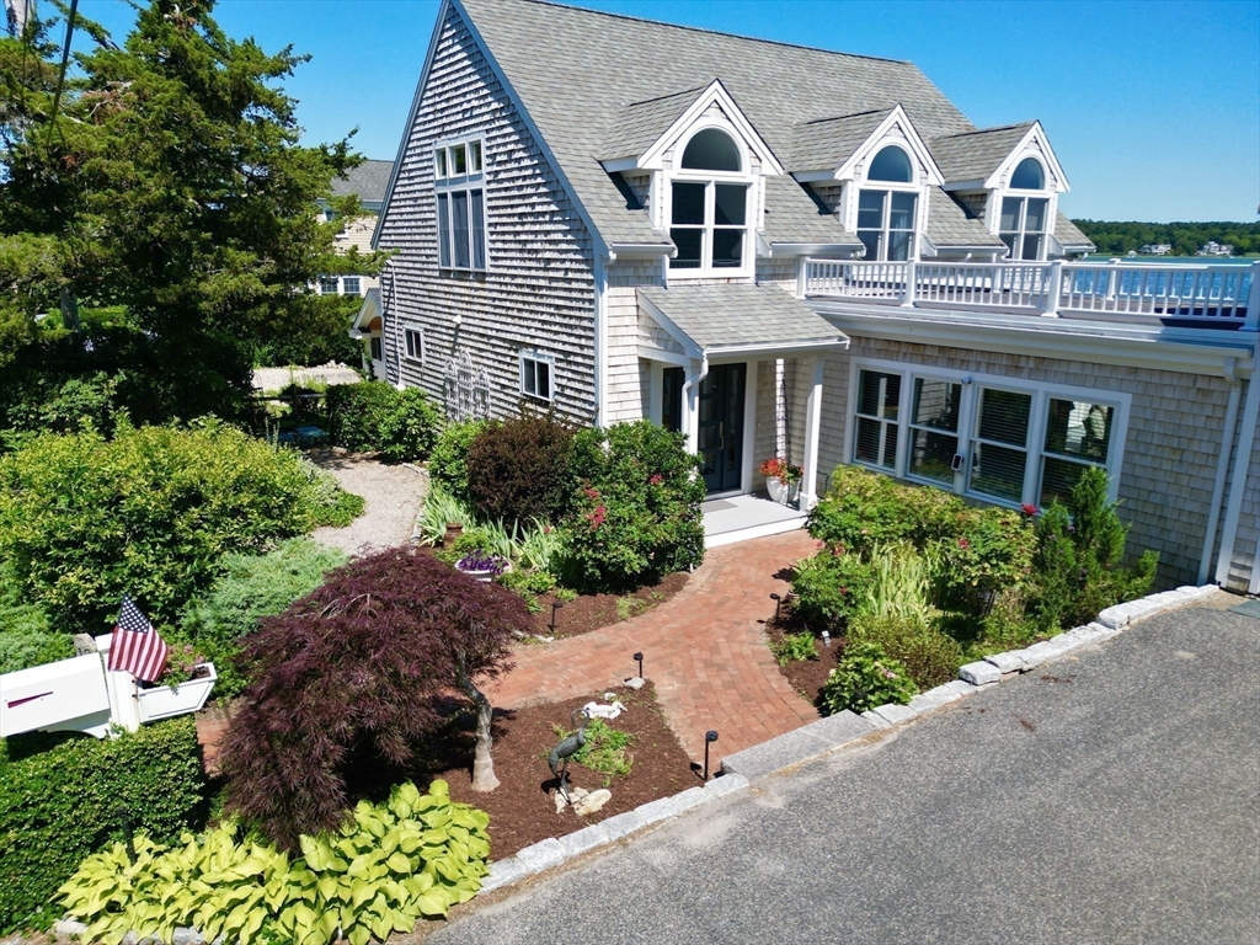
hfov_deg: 71.6
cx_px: 630
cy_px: 472
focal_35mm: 24
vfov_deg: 56.8
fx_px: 874
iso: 140
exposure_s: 1/3000
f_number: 1.7
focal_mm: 6.72
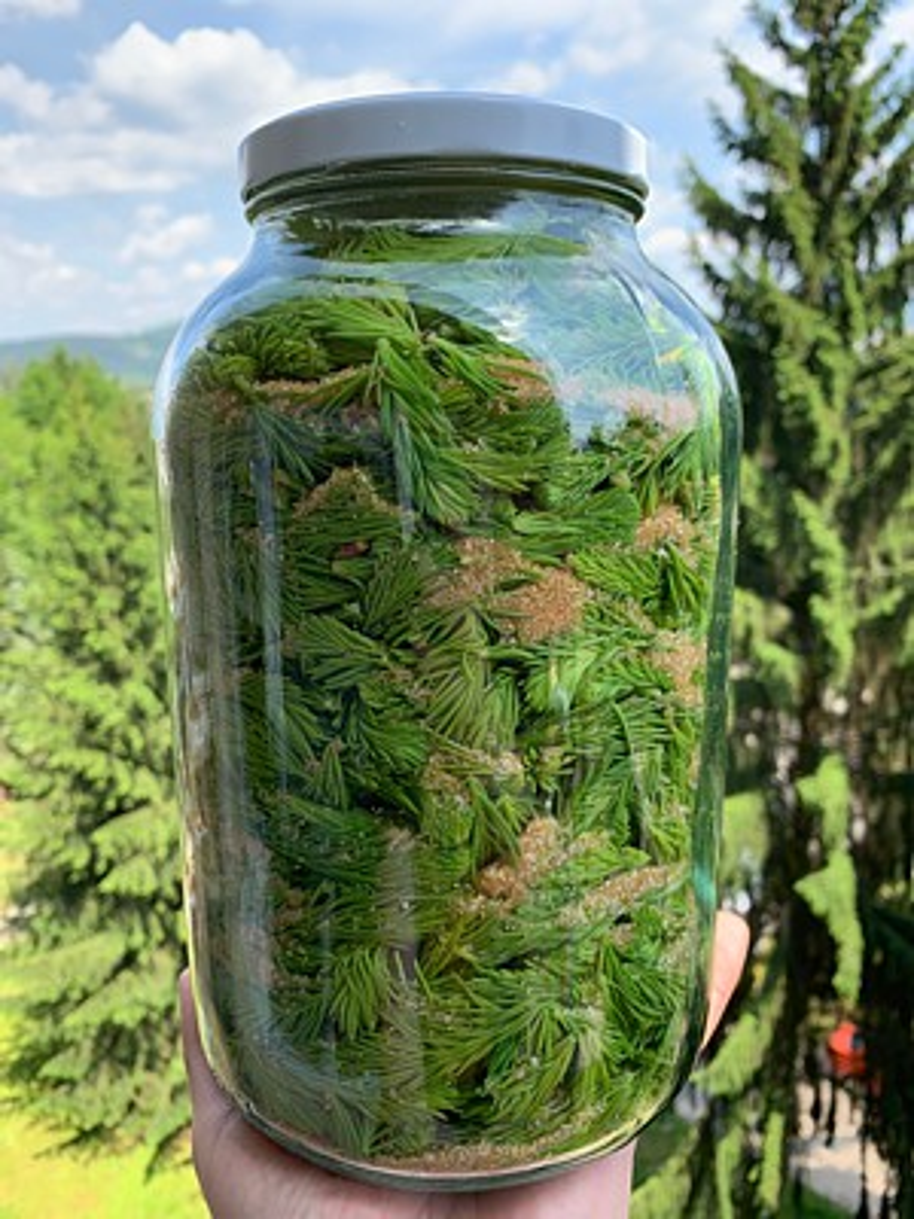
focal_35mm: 26
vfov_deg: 67.3
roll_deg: +3.8
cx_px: 457
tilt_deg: -13.4
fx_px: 915
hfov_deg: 53.1
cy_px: 610
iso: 25
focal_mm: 4.25
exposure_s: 1/529
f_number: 1.8
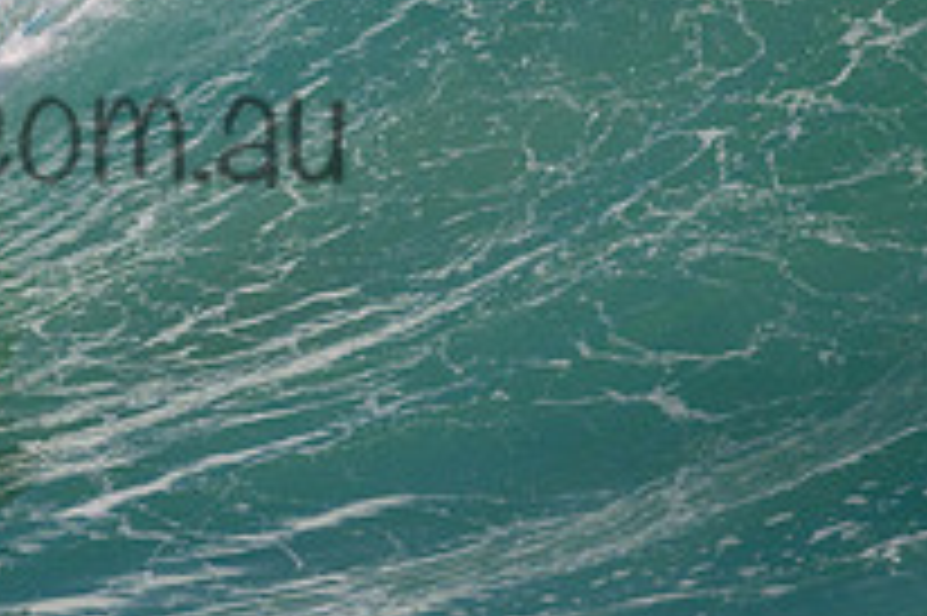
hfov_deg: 0.9
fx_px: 57967
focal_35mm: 2253
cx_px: -130
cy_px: 79
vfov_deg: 0.6
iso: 1100
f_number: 11
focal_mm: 800
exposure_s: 1/2000
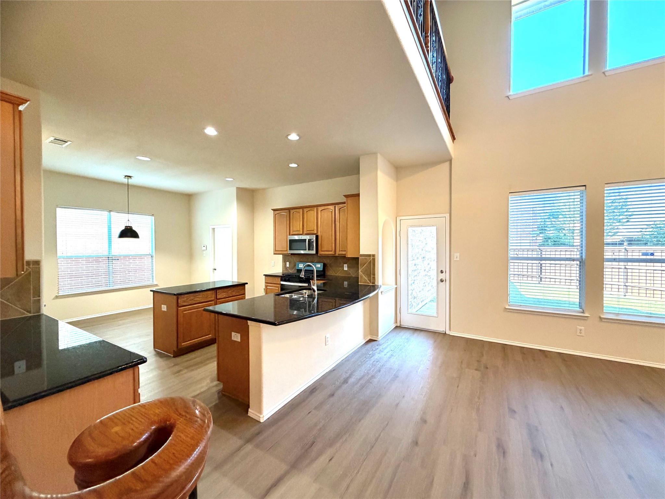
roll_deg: +0.1
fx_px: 269
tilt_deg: -0.8
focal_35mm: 14
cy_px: 250
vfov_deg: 85.7
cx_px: 332
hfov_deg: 102.1
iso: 400
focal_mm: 2.22
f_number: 2.2
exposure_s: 1/60
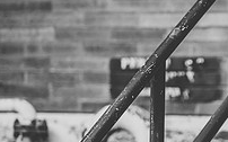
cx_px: 288
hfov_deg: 7.0
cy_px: 153
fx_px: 1857
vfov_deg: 4.4
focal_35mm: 299
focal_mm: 102
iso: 1600
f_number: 2.8
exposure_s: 1/400
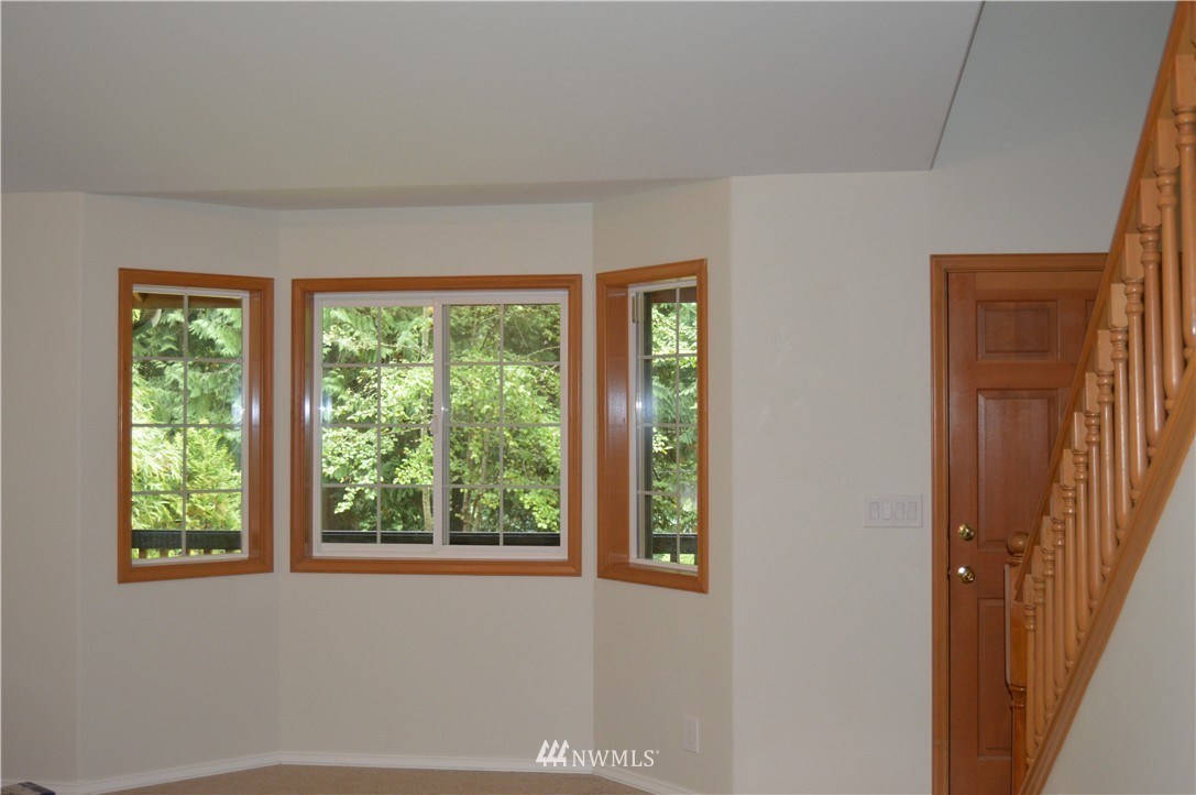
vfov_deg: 34.1
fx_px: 1294
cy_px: 398
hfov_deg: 49.6
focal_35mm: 39
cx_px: 598
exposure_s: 1/60
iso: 720
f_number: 4
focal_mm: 26
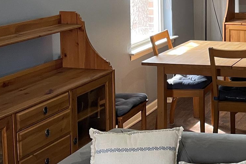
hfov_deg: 24.2
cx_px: 312
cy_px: -7
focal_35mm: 74
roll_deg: +0.0
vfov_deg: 17.9
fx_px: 506
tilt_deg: -7.0
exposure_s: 1/68
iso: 125
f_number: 1.6
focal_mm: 4.2
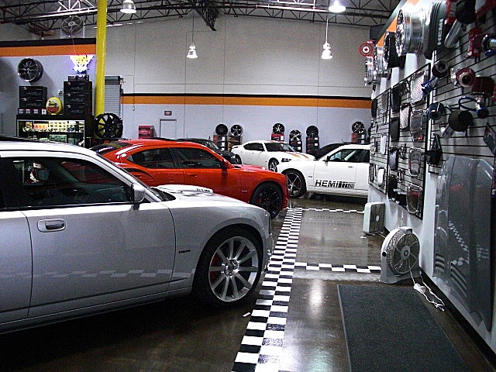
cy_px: 186
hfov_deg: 51.4
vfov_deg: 39.7
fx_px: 516
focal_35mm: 36
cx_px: 248
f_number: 2.8
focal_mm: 6.3
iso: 800
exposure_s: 1/100
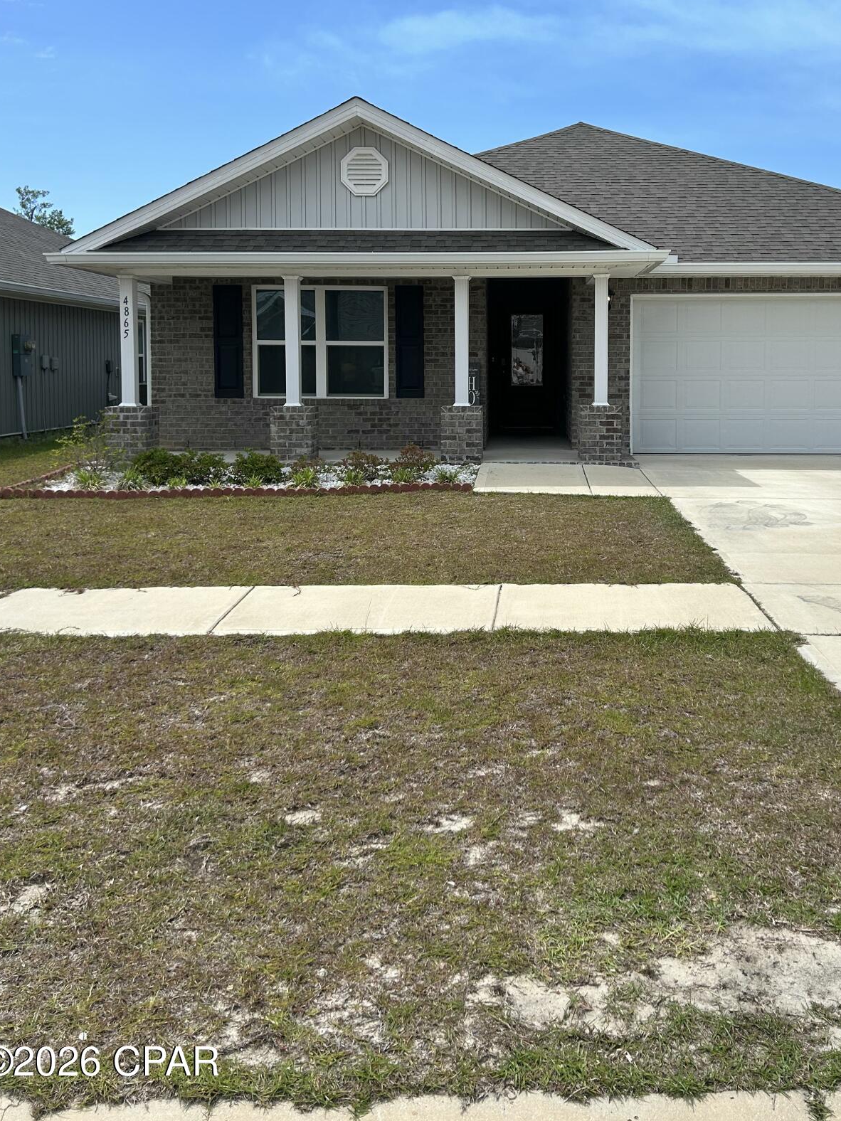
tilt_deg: -2.6
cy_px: 415
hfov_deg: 42.7
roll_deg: +0.1
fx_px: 1069
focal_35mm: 33
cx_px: 513
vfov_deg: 54.7
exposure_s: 1/5076
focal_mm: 5.7
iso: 50
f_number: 1.5
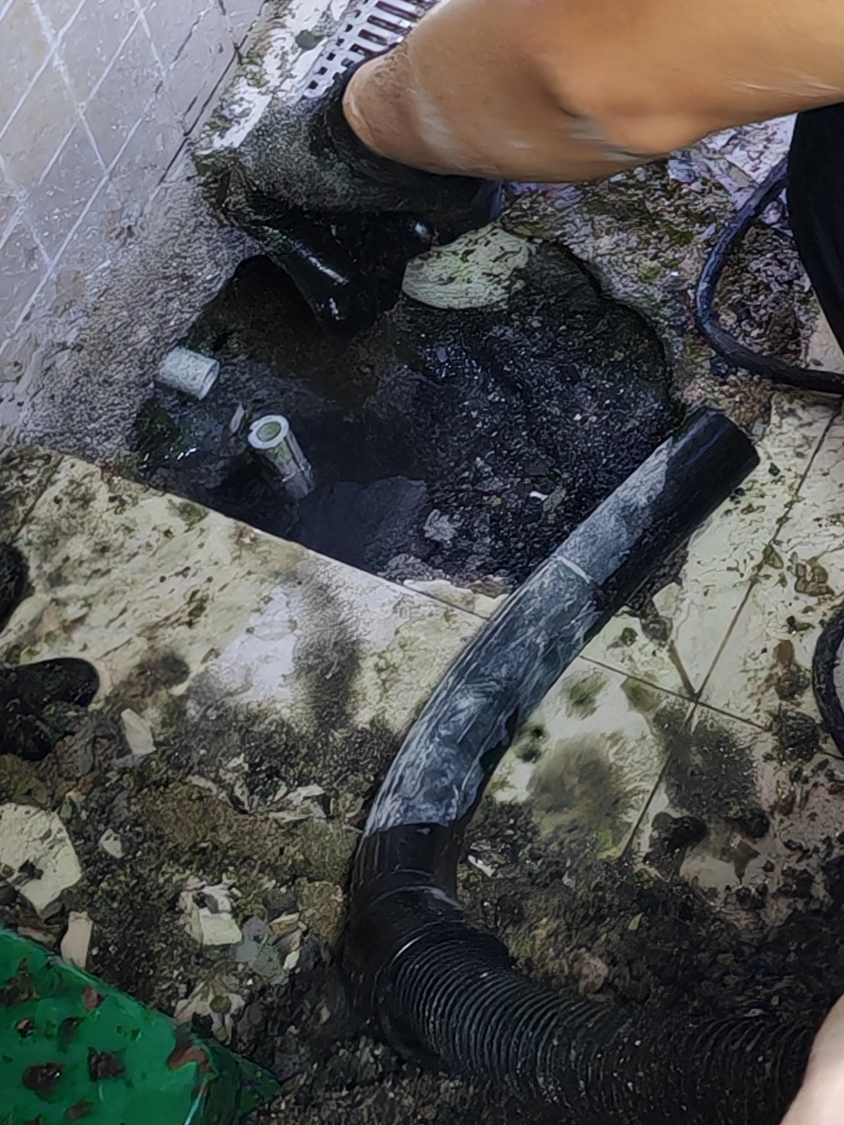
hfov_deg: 12.9
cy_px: 368
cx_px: 365
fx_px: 3739
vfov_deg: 17.1
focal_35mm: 115
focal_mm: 5.52
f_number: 1.95
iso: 640
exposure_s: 1/33
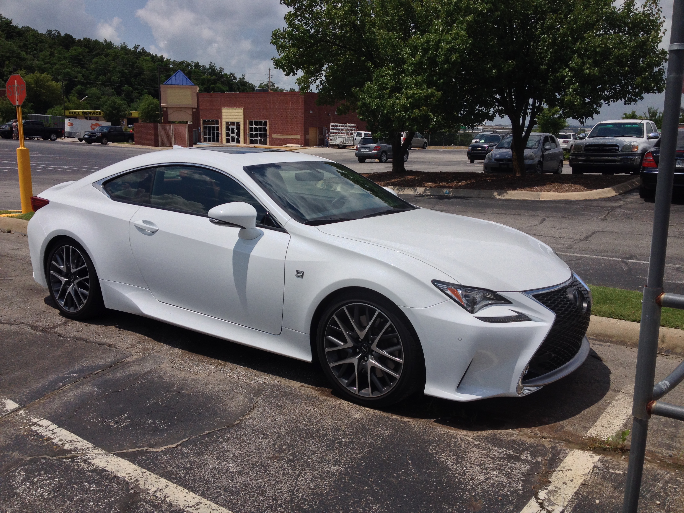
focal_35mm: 35
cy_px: 256
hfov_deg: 52.6
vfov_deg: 40.7
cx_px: 342
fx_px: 692
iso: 50
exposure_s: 1/4255
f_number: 2.4
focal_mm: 4.28
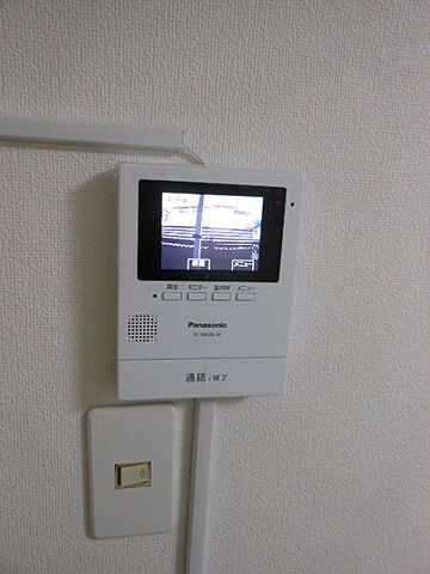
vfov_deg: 63.4
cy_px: 287
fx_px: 464
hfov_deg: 49.7
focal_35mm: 28
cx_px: 215
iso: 400
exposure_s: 1/40
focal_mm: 5
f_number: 3.7
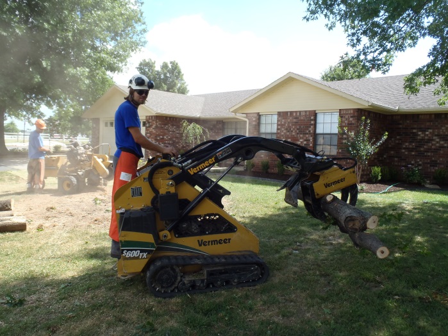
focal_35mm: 28
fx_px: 362
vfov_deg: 49.7
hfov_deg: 63.5
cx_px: 224
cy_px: 168
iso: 80
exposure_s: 1/200
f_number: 3.9
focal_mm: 5
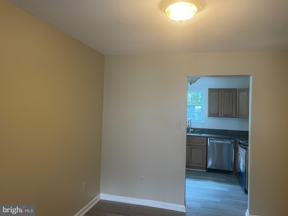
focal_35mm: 26
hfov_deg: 67.3
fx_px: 216
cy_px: 108
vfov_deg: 53.1
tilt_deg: +0.2
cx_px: 144
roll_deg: -0.2
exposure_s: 1/60
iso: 125
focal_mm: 4.2
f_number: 1.6
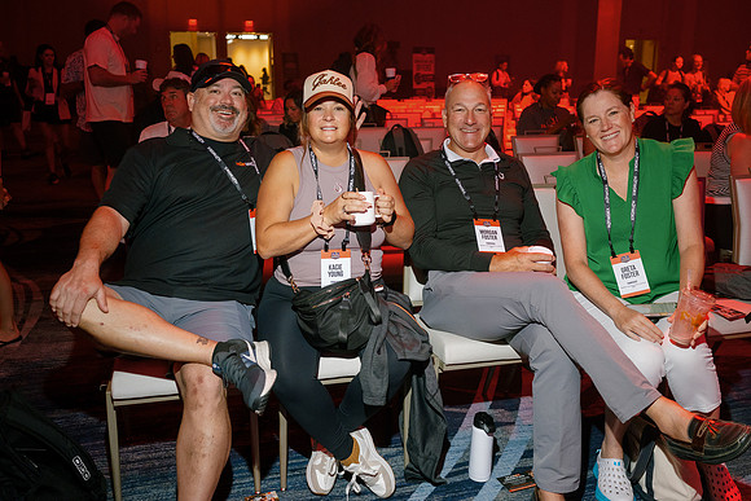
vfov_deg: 37.9
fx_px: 730
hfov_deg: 54.4
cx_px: 376
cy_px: 250
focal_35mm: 35
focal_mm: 35
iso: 1250
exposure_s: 1/160
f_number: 4
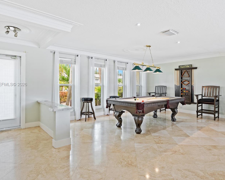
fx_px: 146
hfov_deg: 75.0
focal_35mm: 22
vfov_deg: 63.1
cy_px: 85
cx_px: 116
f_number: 8
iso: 500
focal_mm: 18
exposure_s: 1/20
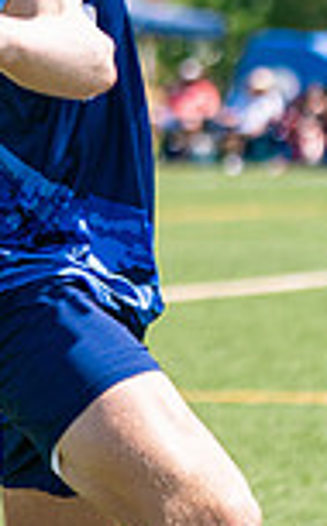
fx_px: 3882
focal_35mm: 271
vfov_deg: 7.7
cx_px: -55
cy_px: 112
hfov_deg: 4.8
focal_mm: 70
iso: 640
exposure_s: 1/8000
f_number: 2.8
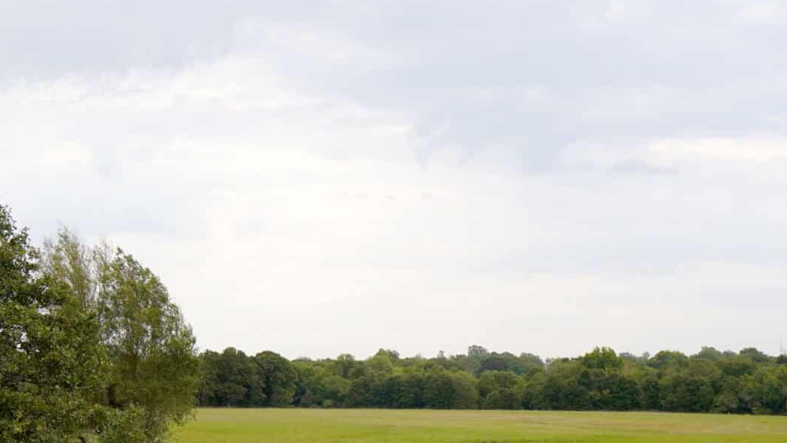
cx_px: 421
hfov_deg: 34.3
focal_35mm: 61
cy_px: 414
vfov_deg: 19.3
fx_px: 1273
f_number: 6.3
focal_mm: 16
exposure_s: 1/160
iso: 100
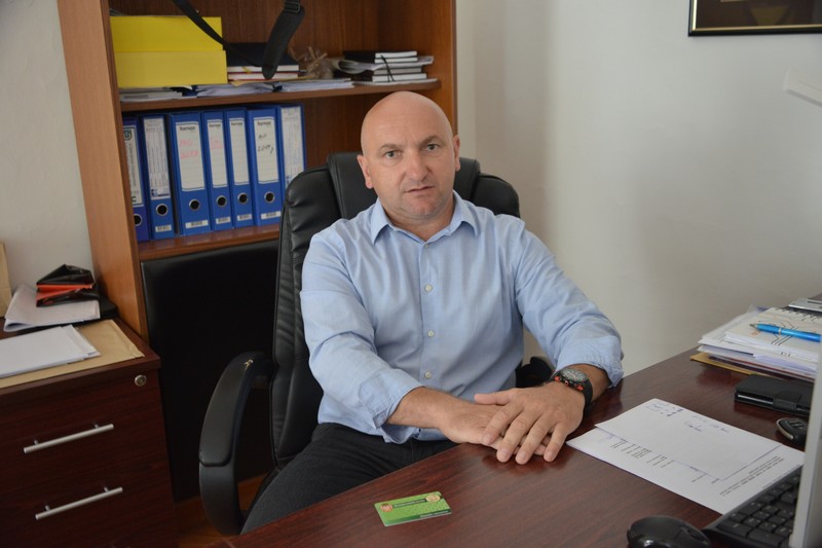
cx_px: 411
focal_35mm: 36
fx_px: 822
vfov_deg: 36.9
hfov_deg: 53.1
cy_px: 274
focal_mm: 36
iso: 2800
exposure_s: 1/40
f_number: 4
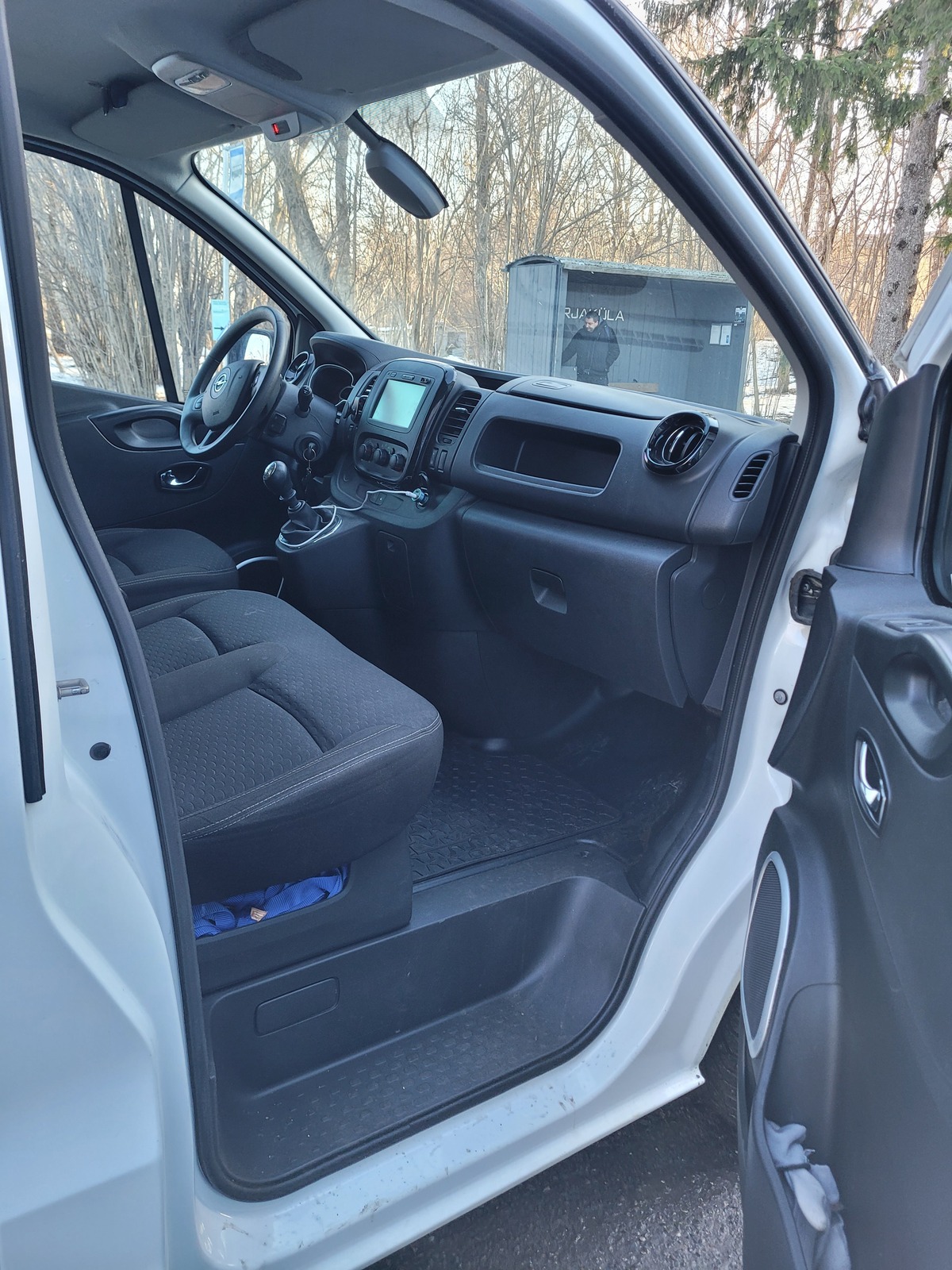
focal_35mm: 26
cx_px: 476
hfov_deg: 53.1
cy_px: 635
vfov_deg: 67.3
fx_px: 953
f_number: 1.8
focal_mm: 5.4
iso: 125
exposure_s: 1/100
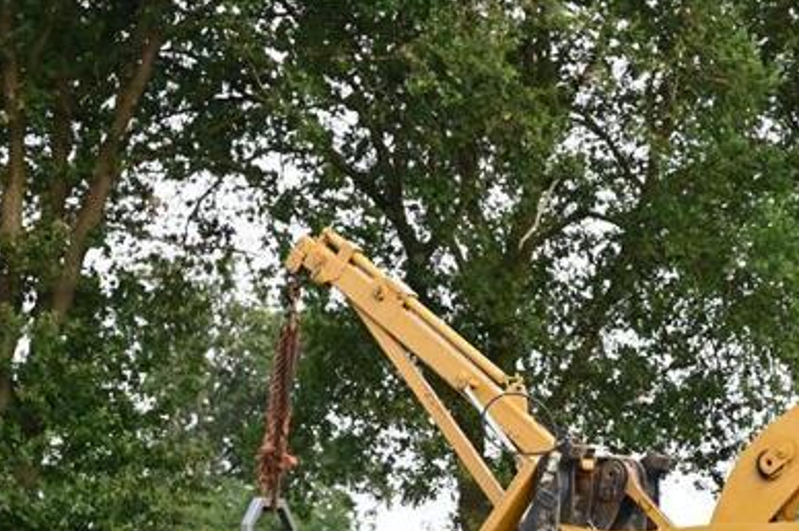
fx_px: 3969
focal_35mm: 179
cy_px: 641
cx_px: 505
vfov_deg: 7.6
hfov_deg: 11.5
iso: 640
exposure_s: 1/500
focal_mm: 70
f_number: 5.6
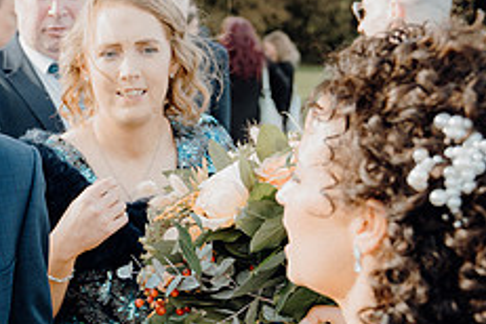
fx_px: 1120
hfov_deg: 22.9
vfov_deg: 16.3
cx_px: -65
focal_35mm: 83
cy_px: 272
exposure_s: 1/400
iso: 250
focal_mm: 33
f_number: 3.5
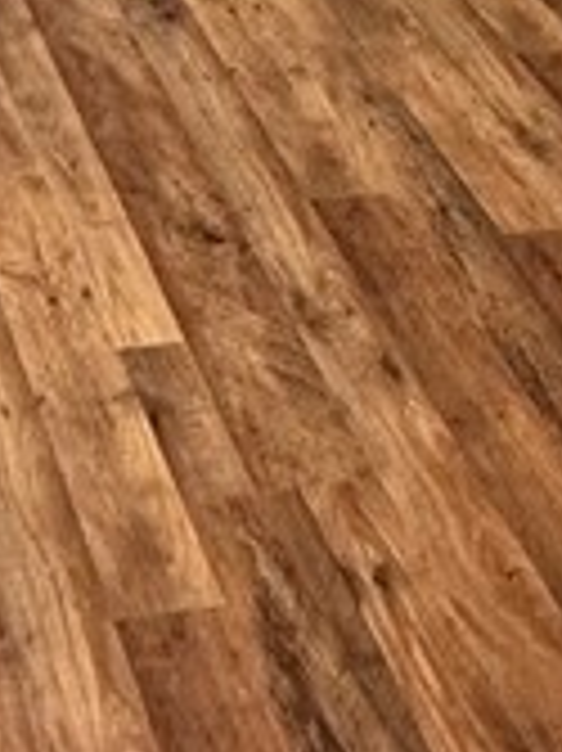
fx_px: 1864
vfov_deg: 17.8
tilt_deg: -12.5
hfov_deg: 16.3
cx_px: -144
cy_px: -644
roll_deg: -3.9
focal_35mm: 86
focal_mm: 2.22
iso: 200
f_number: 2.2
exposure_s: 1/120
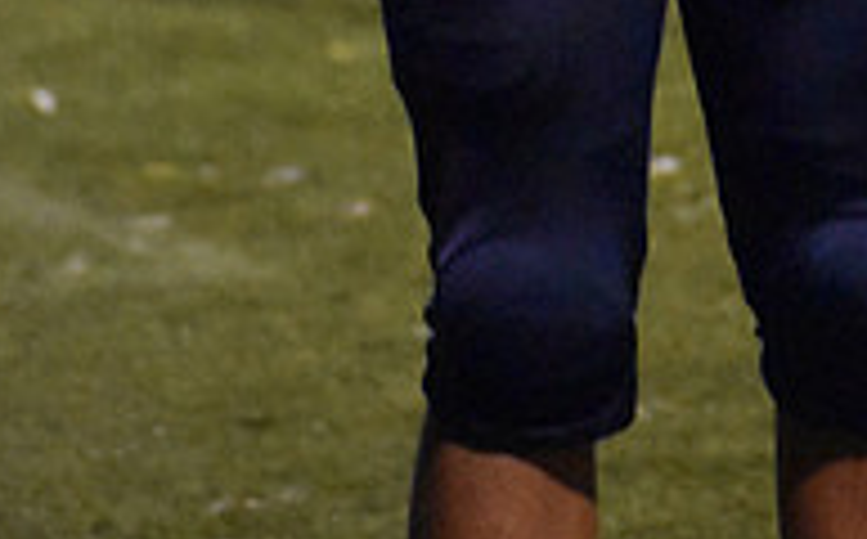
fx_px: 14665
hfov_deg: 3.4
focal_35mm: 622
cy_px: -728
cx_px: 699
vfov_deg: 2.1
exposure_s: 1/160
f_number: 4.8
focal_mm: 135
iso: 12800
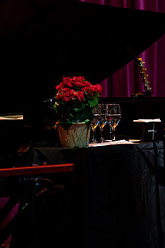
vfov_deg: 4.2
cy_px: 89
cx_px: 227
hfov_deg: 2.8
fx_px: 3397
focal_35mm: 493
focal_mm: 200
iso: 2500
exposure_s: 1/320
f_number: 5.6
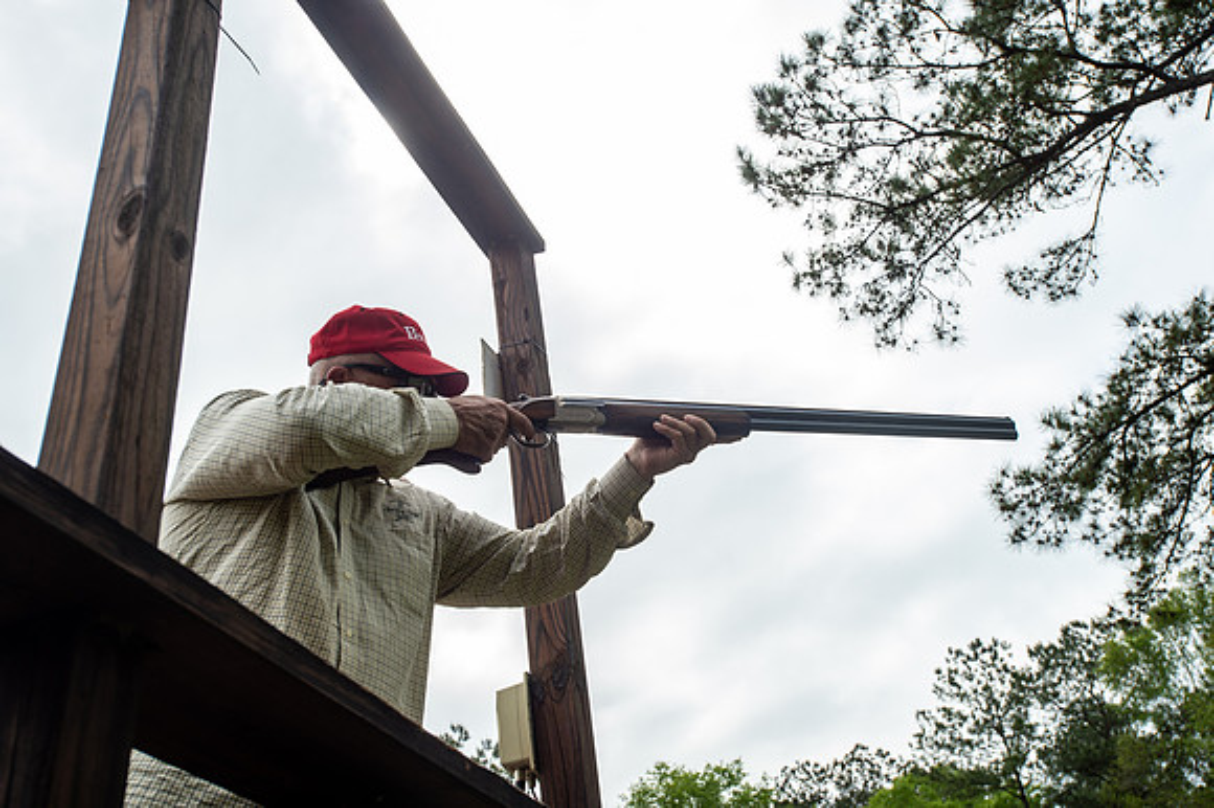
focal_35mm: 35
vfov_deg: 37.8
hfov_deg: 54.5
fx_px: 1180
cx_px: 607
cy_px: 404
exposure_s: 1/320
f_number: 6.3
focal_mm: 35
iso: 125
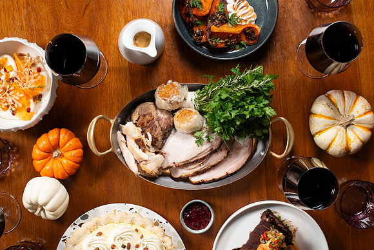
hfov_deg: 33.1
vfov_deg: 22.4
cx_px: 180
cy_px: 109
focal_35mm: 61
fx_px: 629
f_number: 6.3
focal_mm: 50
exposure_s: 1/100
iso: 250
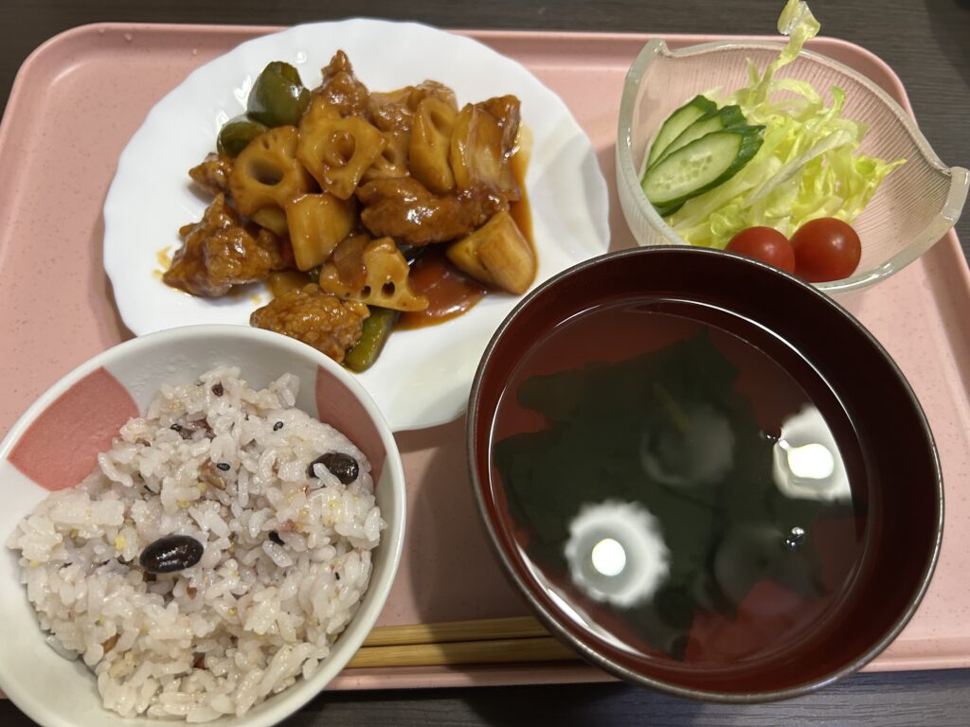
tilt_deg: -64.3
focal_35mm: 26
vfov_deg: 53.1
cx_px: 485
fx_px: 729
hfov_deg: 67.3
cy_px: 364
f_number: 1.5
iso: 160
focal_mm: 5.7
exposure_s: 1/60
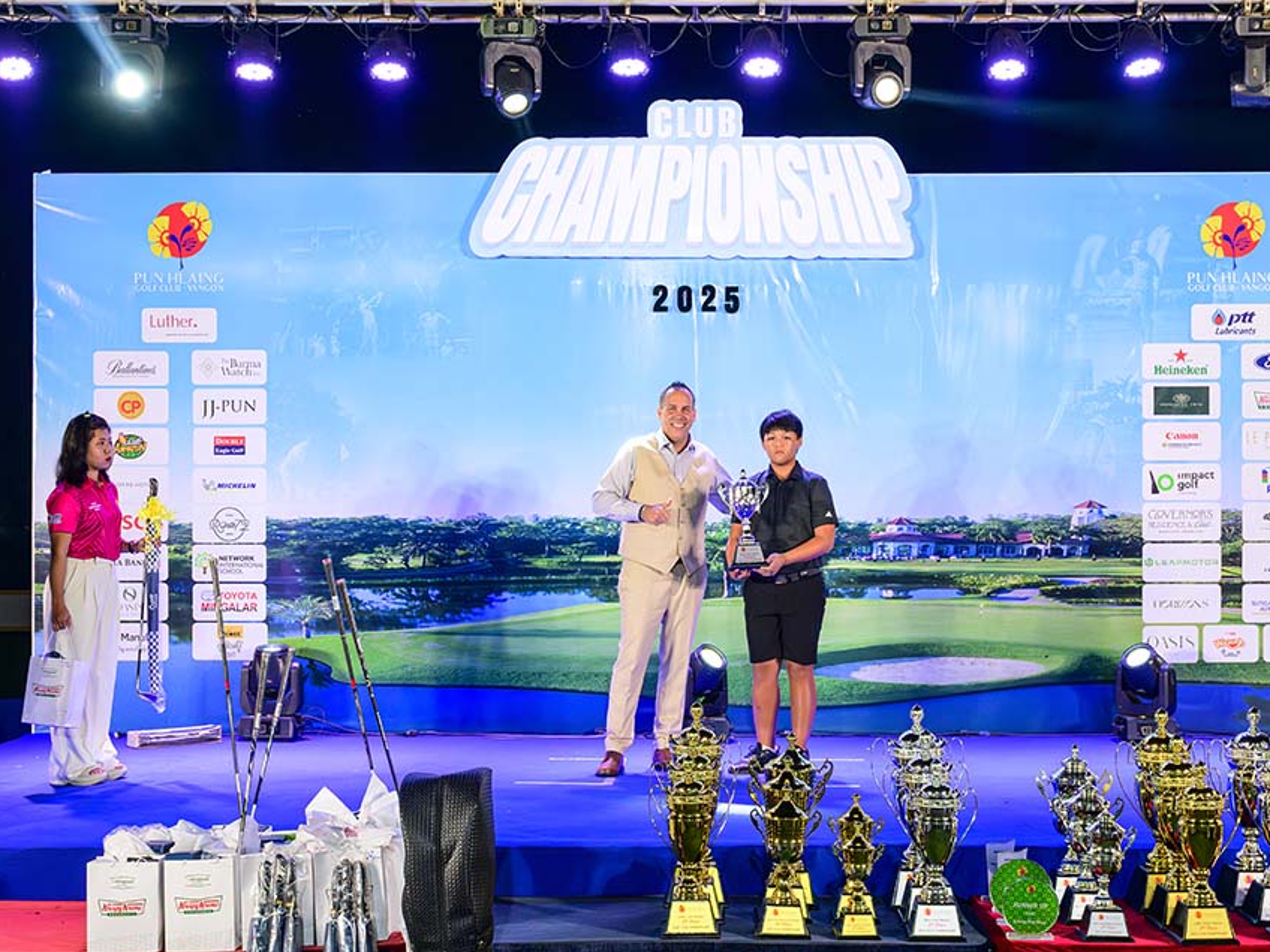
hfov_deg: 50.1
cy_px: 476
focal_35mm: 37
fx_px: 1357
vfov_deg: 38.7
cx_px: 690
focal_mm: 34
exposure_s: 1/250
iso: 2000
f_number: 6.3
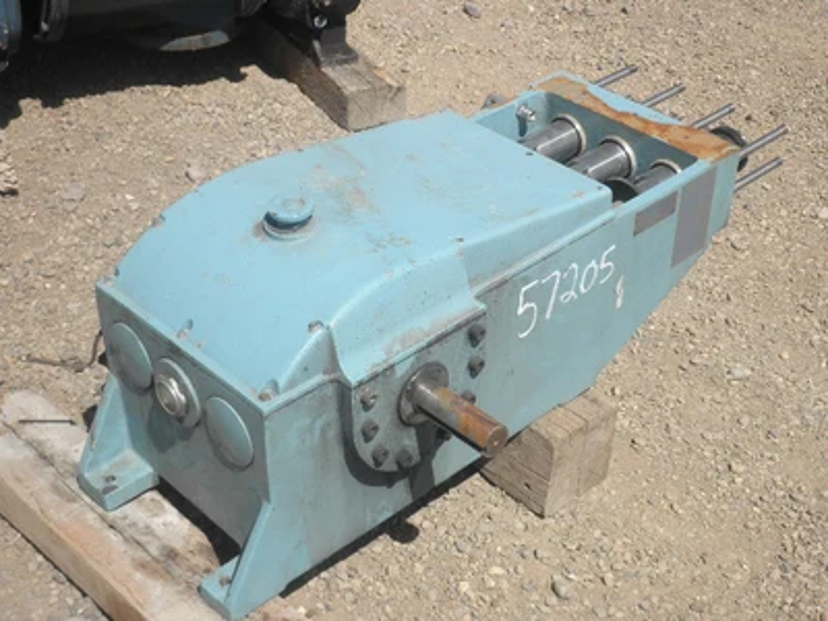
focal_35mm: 59
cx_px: 414
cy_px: 310
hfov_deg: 32.7
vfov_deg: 24.8
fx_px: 1411
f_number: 10.7
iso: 64
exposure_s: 1/100
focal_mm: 10.5
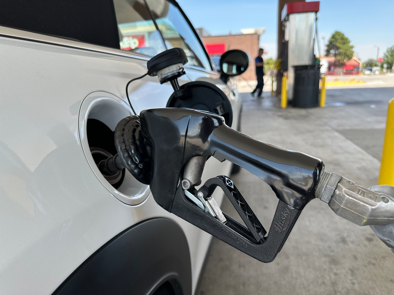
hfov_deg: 71.6
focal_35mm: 24
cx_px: 197
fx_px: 273
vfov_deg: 56.8
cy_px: 148
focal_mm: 6.9
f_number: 1.8
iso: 80
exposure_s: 1/745
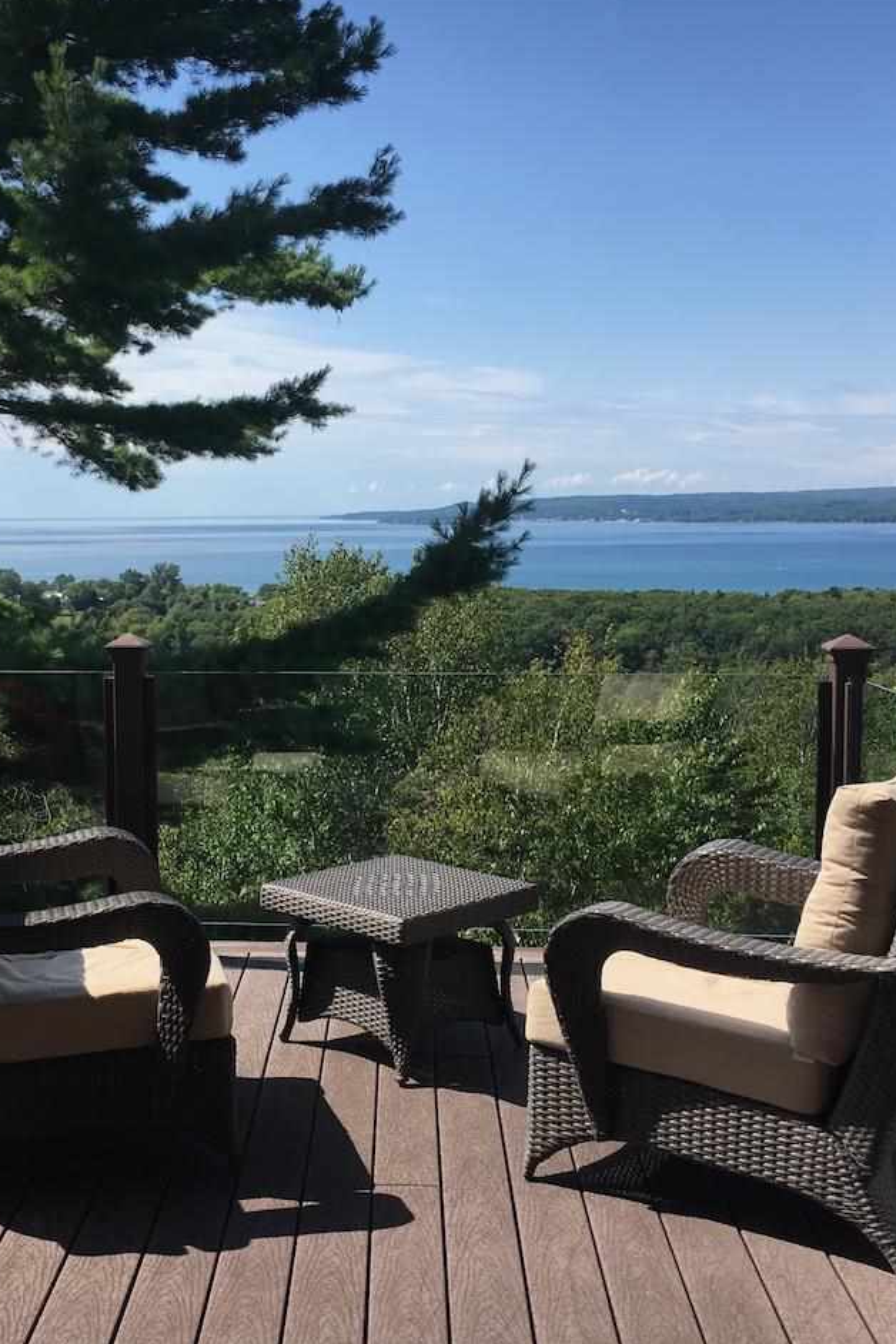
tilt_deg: -6.0
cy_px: 675
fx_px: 1531
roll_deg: +0.4
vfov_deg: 47.4
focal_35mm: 41
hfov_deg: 32.3
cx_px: 274
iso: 25
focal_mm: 4.15
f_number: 2.2
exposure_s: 1/1672
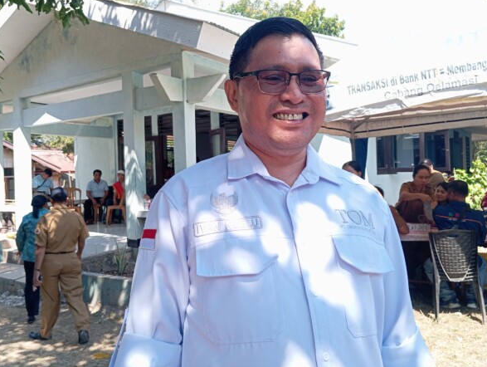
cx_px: 227
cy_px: 173
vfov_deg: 45.5
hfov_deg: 58.2
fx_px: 437
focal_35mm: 31
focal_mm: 4.22
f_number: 1.8
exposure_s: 1/157
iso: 54
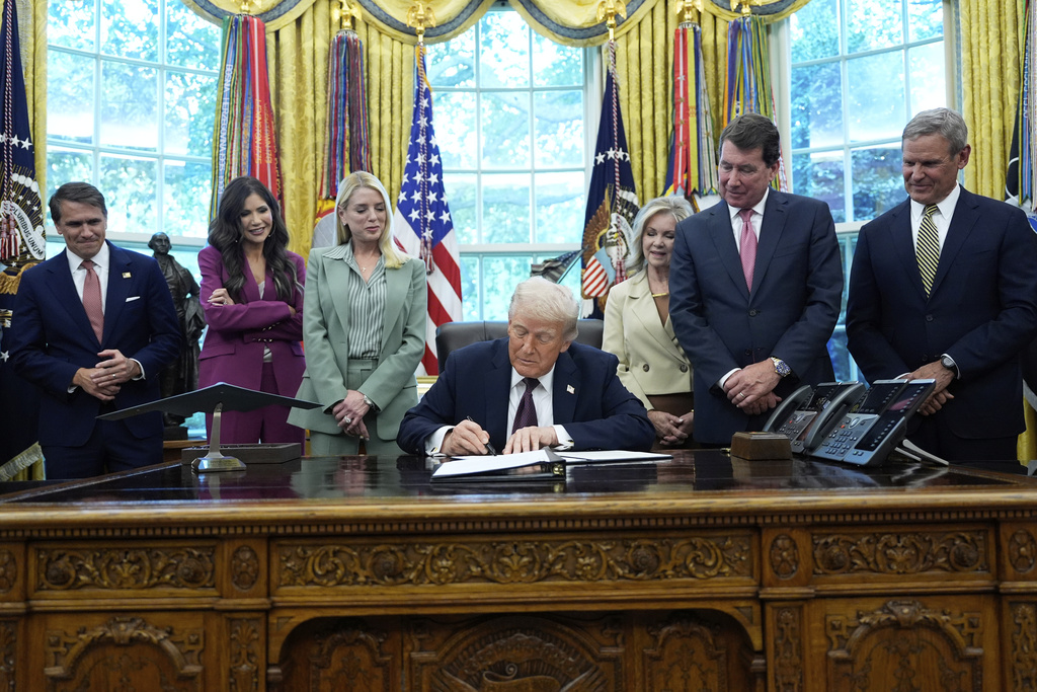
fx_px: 864
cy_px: 346
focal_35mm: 30
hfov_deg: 61.9
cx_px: 518
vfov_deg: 43.6
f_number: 2.8
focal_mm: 30
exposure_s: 1/160
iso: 3200
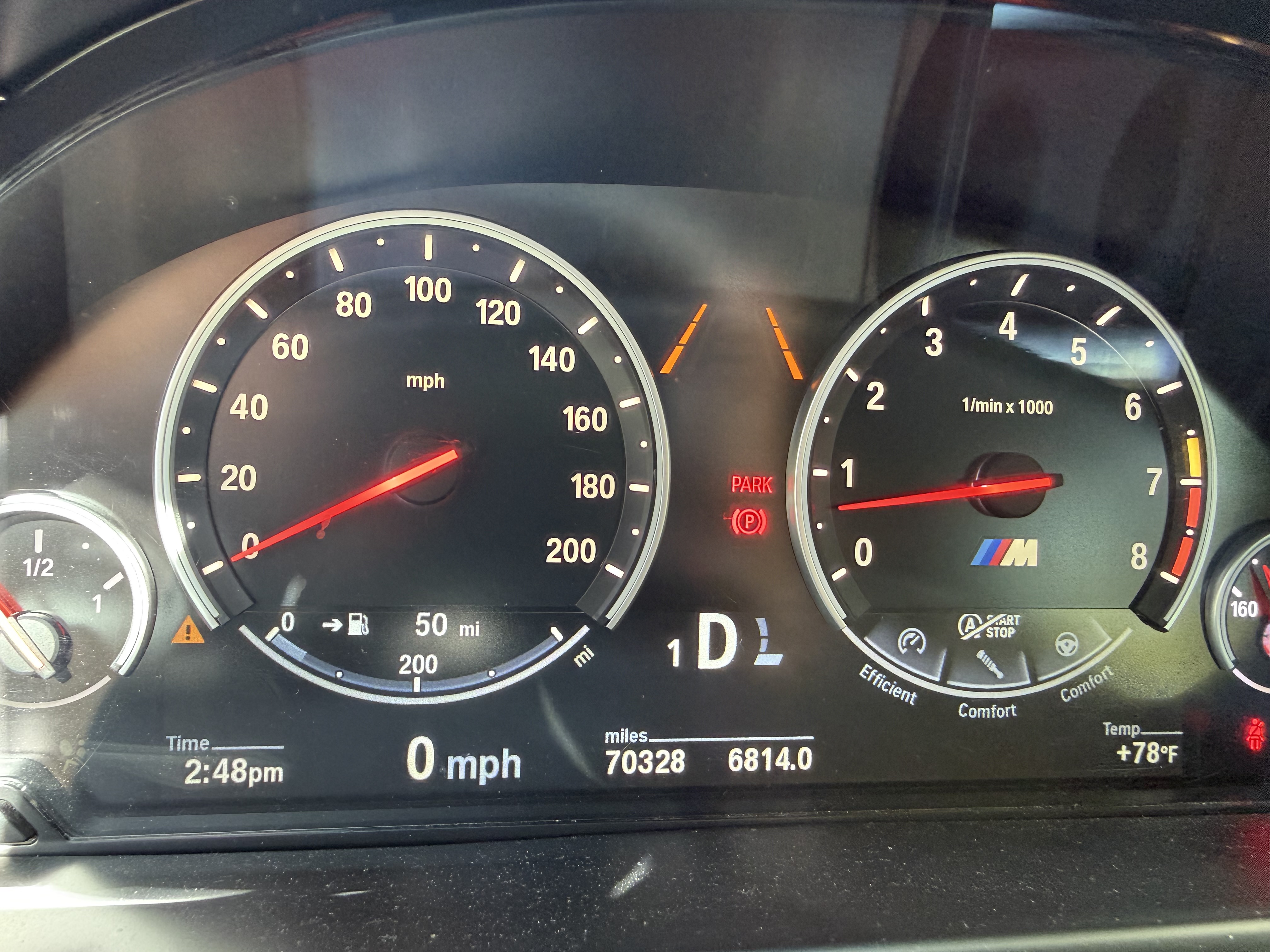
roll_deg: +1.1
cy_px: 476
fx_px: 917
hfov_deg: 69.4
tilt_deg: -11.5
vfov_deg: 54.9
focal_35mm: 25
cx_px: 635
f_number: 2.2
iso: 500
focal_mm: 2.22
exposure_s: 1/56
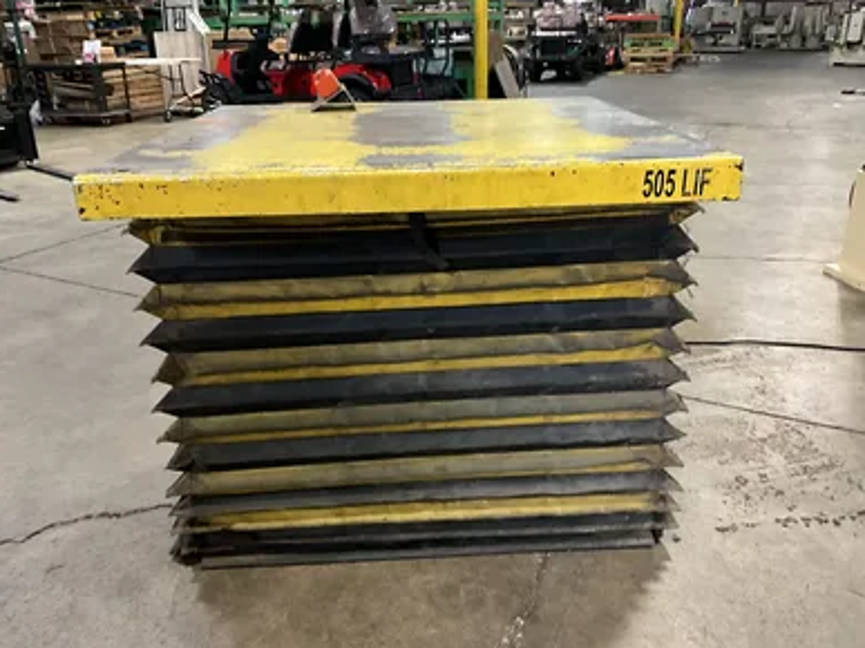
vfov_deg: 46.8
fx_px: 749
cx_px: 445
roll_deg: +0.5
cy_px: 324
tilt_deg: -24.1
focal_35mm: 30
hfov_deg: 60.0
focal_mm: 3
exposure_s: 1/40
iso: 320
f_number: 1.8
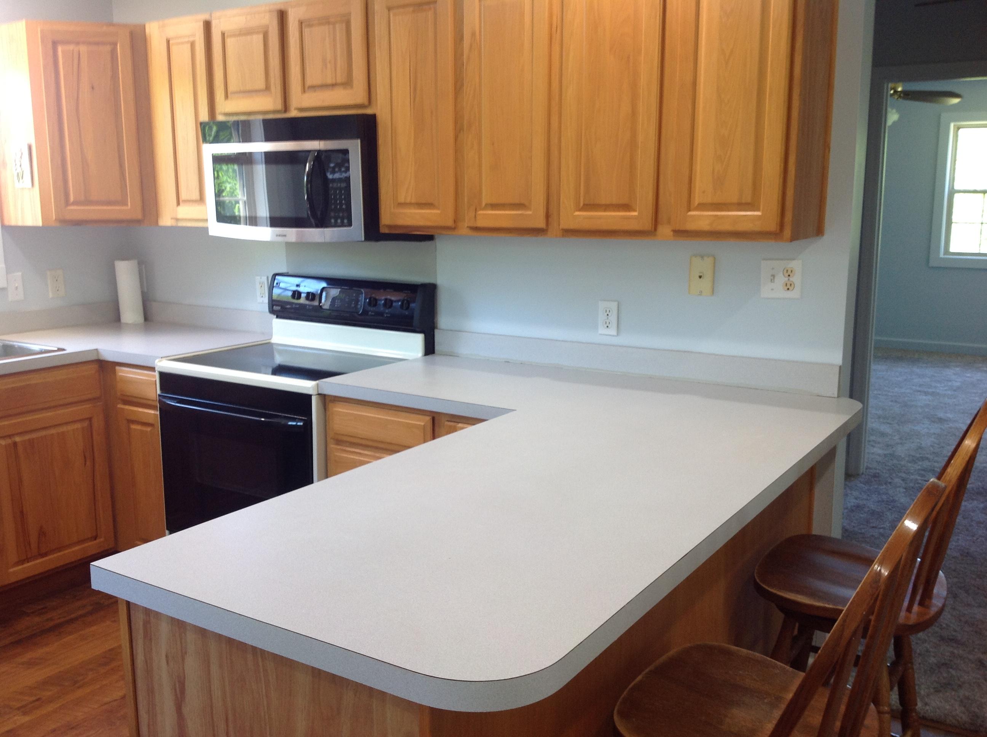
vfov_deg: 40.6
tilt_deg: -11.0
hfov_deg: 52.7
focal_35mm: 35
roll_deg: -2.1
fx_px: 996
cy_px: 368
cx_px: 494
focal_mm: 4.28
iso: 50
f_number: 2.4
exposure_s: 1/20
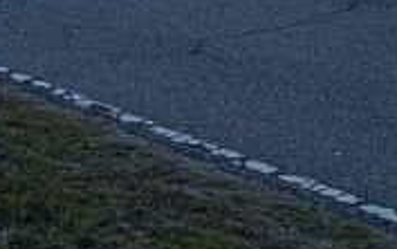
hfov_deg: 15.9
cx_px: -278
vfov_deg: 10.0
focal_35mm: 115
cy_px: -357
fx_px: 1245
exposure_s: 1/7042
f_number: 1.7
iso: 29
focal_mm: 4.53
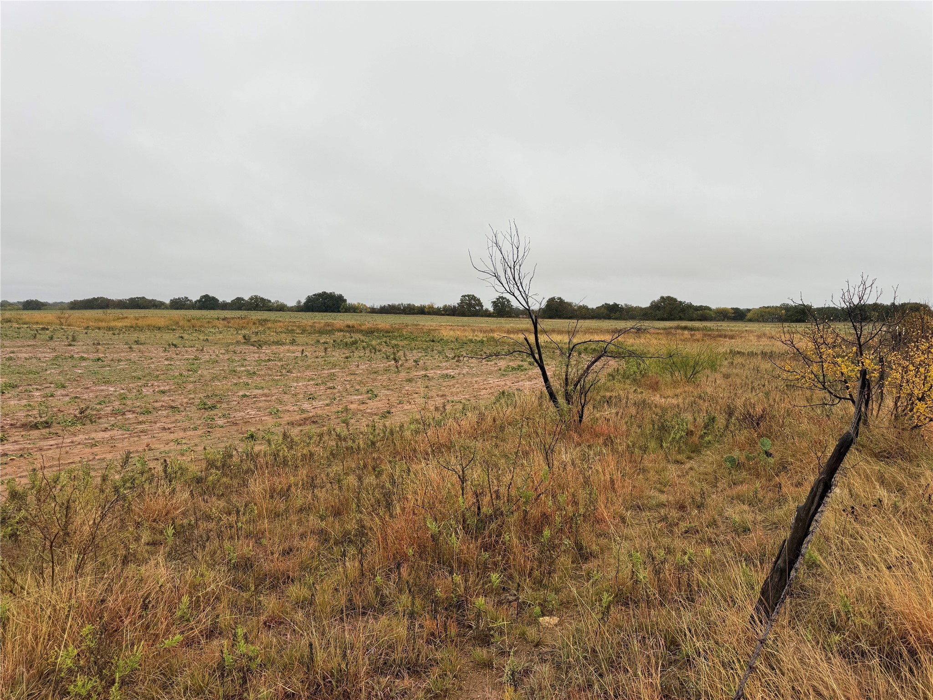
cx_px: 466
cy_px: 350
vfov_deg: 56.8
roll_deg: +0.0
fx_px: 647
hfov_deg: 71.6
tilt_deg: -3.8
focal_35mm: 24
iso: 50
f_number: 1.78
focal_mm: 6.76
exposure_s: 1/131
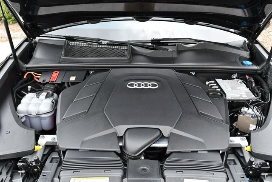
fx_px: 272
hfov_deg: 53.1
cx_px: 136
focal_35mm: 36
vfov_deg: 36.9
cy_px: 91
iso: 400
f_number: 5.6
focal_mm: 18
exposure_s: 1/250
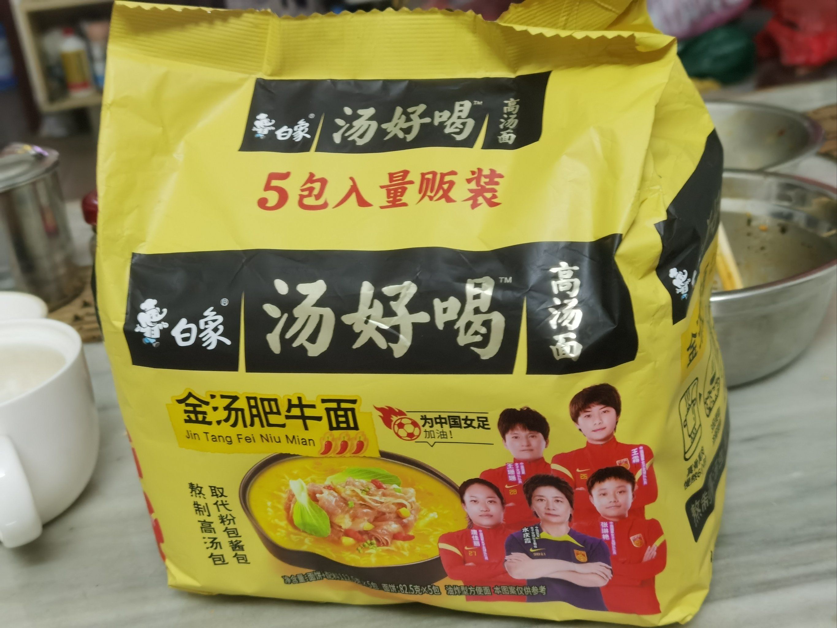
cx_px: 418
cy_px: 314
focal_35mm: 49
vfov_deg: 29.7
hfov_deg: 38.9
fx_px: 1185
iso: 250
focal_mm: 6.71
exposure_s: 1/33.3
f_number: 1.9
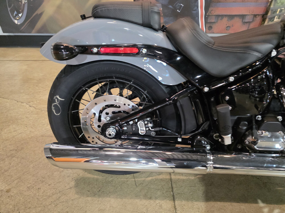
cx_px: 142
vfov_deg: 58.9
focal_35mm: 23
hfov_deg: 73.9
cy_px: 106
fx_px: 189
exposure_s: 1/120
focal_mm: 6.3
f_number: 1.7
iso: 1250
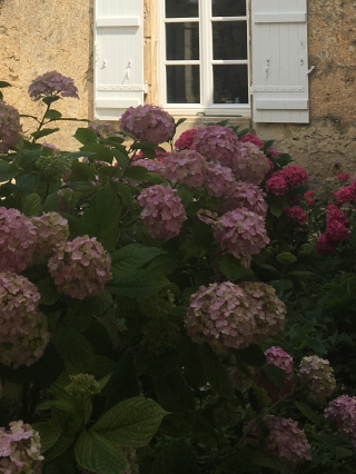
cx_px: 239
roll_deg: +0.2
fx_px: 932
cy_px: -47
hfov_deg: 21.5
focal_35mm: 68
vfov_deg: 26.3
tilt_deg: +4.7
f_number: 2.2
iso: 25
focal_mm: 4.15
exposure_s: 1/1709
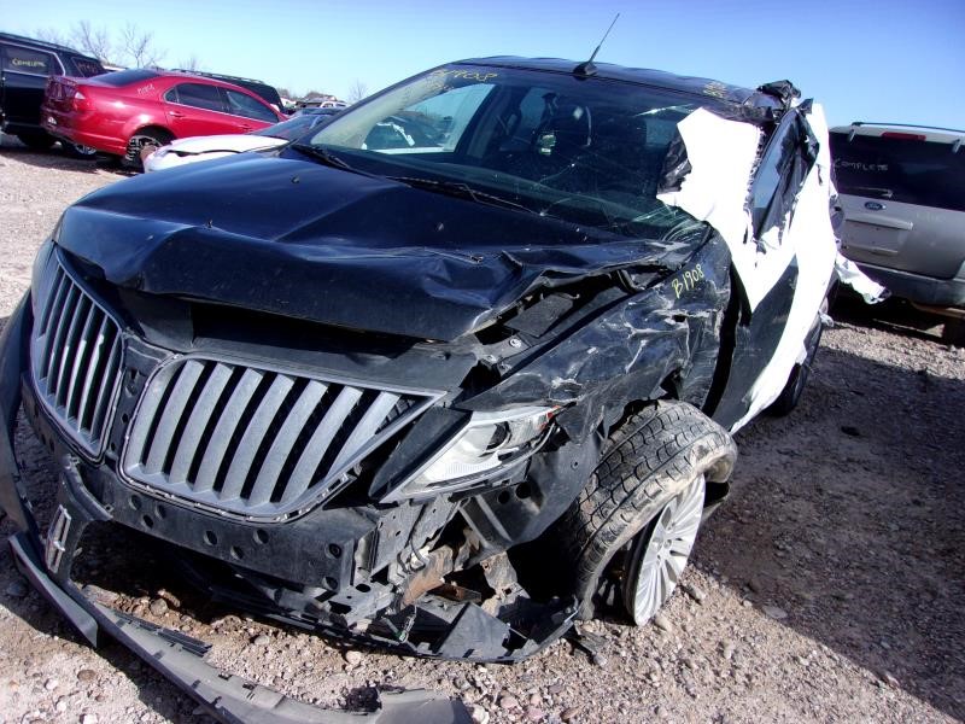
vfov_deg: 51.4
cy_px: 362
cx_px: 482
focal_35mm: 27
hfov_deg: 65.3
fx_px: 753
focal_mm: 4.9
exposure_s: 1/58
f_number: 10.4
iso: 80
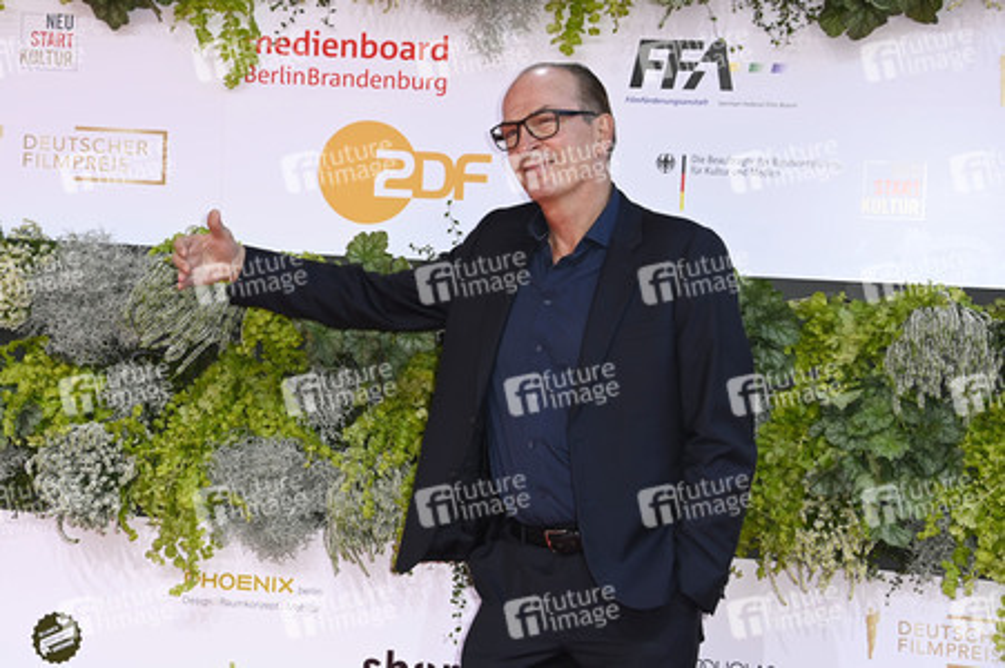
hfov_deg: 22.6
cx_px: 502
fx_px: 2511
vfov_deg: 15.2
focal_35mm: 90
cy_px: 334
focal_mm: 90
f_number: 6.3
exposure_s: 1/250
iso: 400
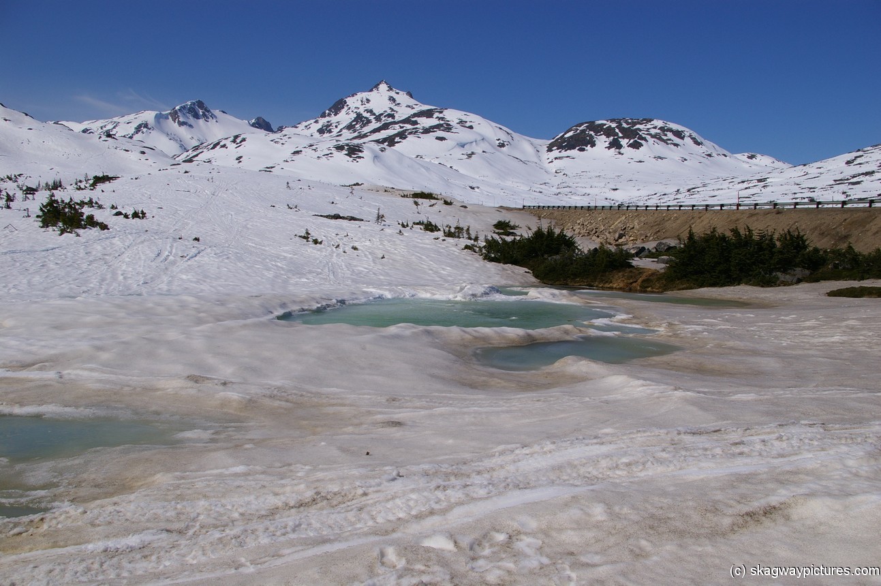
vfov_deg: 41.7
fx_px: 770
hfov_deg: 59.5
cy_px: 293
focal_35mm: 32
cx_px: 440
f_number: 13
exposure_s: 1/750
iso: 200
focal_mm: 21
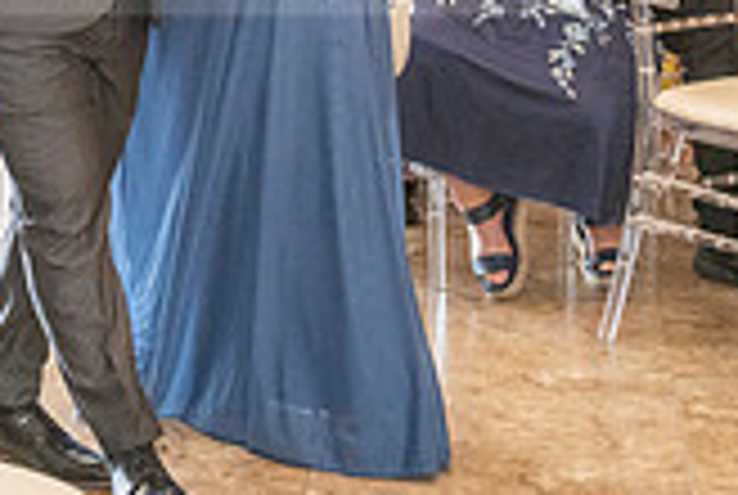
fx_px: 2752
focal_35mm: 134
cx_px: 198
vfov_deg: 10.1
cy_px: -92
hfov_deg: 15.2
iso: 1250
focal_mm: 38
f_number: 6.3
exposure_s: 1/200
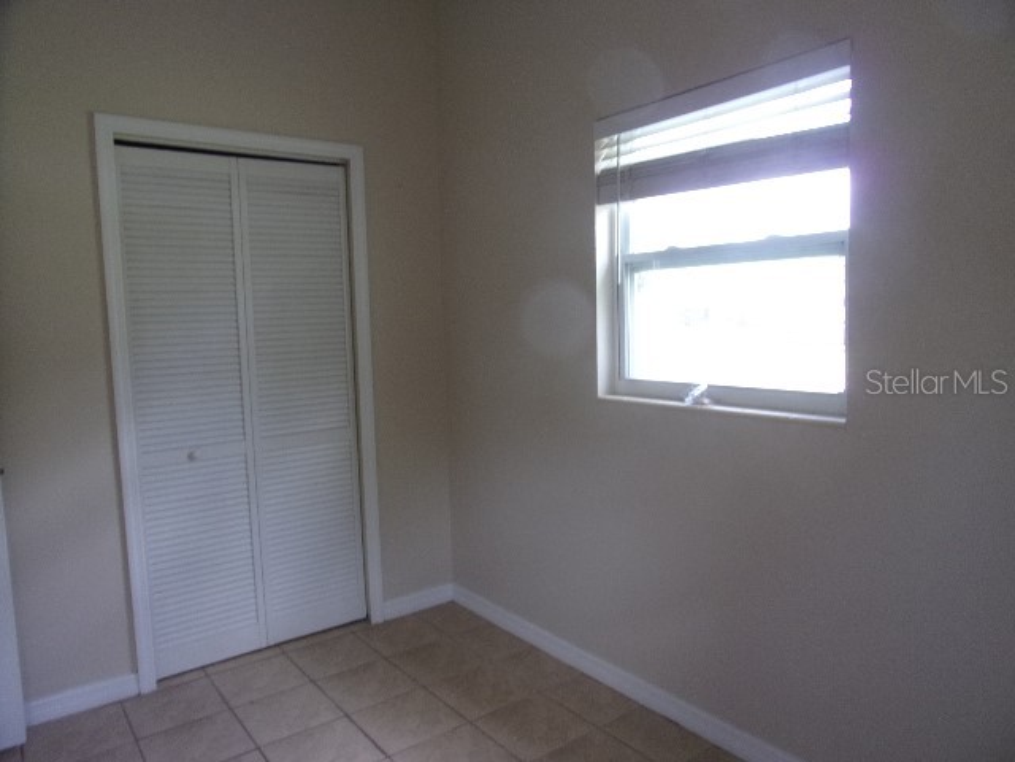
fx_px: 704
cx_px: 508
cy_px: 381
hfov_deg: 71.6
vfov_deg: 56.8
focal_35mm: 24
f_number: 3.3
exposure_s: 1/34
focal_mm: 4.3
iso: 88
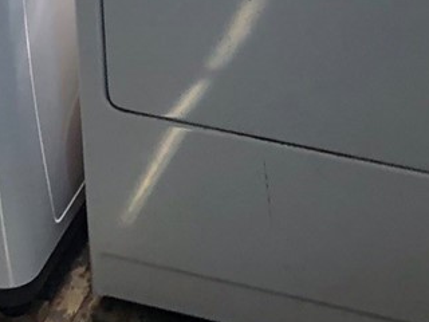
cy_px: -427
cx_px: 233
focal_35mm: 140
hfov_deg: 14.1
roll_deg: +3.3
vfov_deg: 9.5
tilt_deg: -19.5
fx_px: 1735
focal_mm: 3.99
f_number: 1.8
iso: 40
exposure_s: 1/120
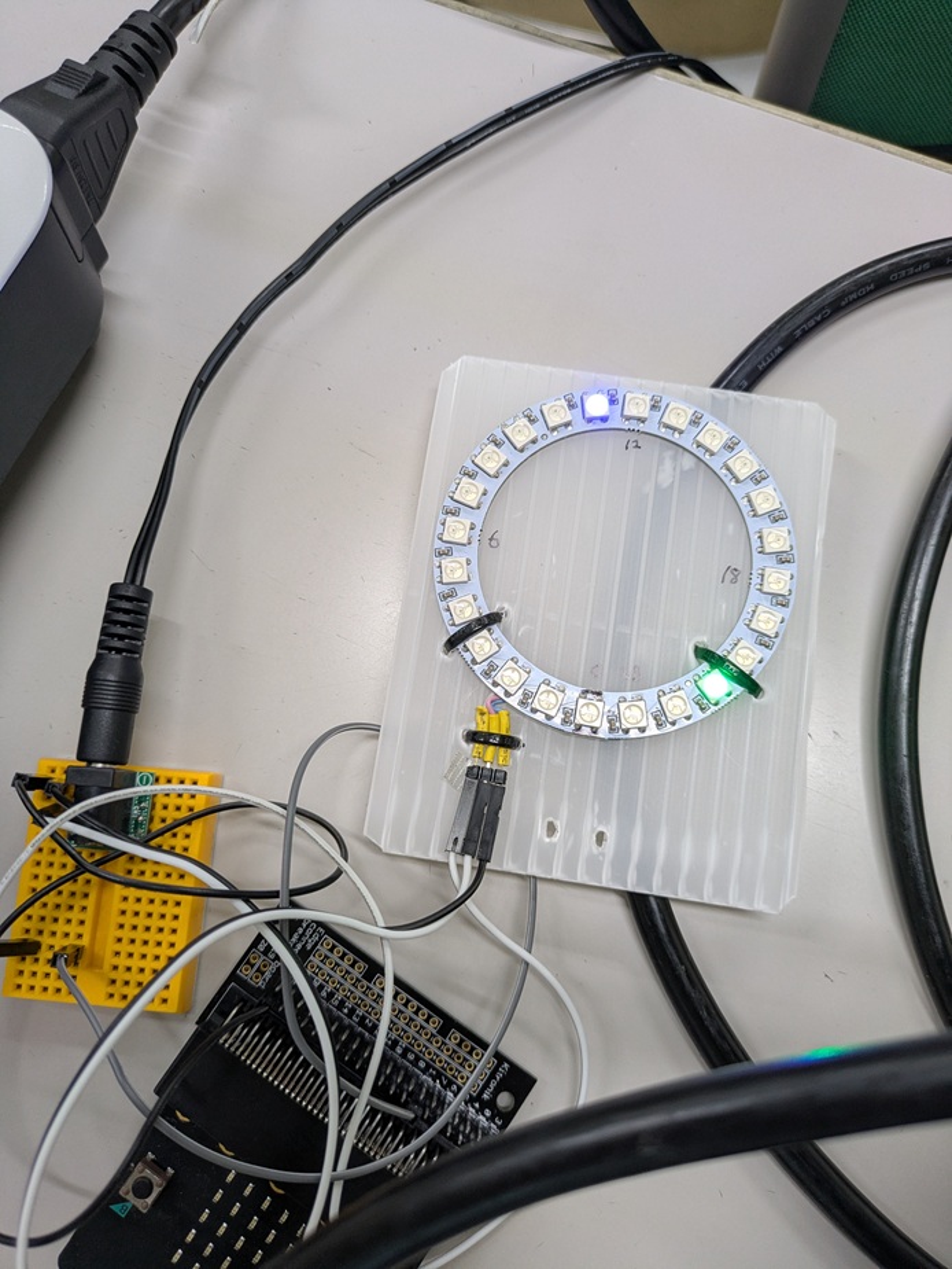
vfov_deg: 69.4
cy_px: 634
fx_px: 916
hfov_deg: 54.9
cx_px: 476
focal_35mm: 25
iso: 130
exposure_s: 1/120
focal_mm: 5.43
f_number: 1.89
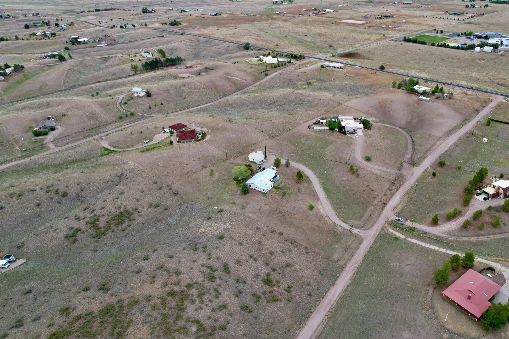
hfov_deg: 71.2
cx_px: 287
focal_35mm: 25
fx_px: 353
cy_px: 171
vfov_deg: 51.3
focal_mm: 8.38
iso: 100
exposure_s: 1/640
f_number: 2.8
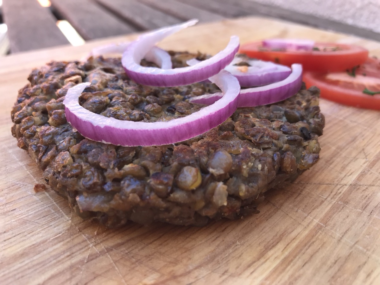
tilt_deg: -31.8
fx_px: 307
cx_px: 190
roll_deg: -4.5
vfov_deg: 49.7
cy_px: 142
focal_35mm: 28
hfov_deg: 63.4
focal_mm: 3.99
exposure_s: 1/118
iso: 20
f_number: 1.8
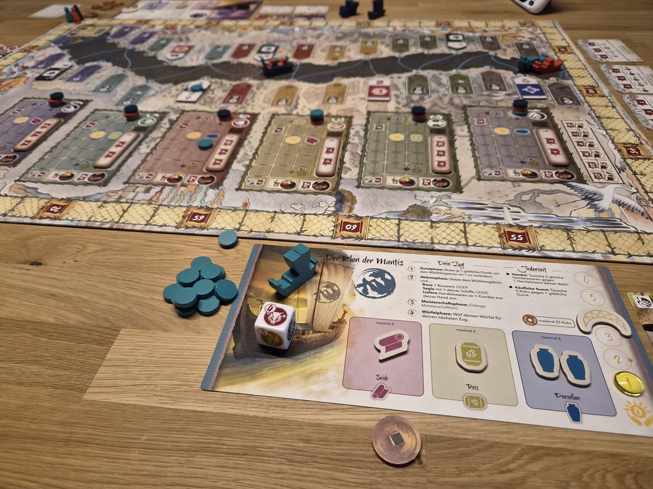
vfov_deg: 58.9
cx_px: 326
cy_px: 244
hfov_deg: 73.9
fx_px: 434
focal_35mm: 23
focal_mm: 5.4
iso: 200
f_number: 1.8
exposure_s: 1/100
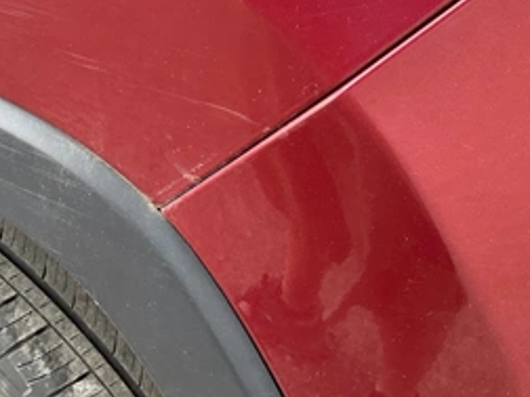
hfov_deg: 40.7
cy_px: 90
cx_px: 175
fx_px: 704
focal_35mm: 46
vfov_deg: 30.9
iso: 25
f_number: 1.8
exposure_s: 1/145
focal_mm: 3
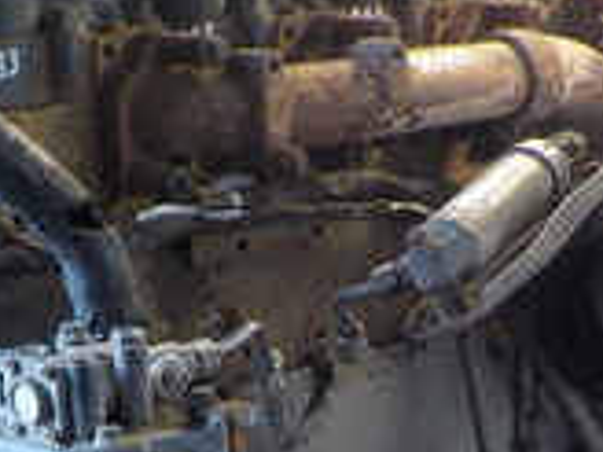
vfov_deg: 12.3
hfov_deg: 16.8
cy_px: 573
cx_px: 309
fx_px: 2038
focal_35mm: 117
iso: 400
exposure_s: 1/30
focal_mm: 4.1
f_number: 3.3
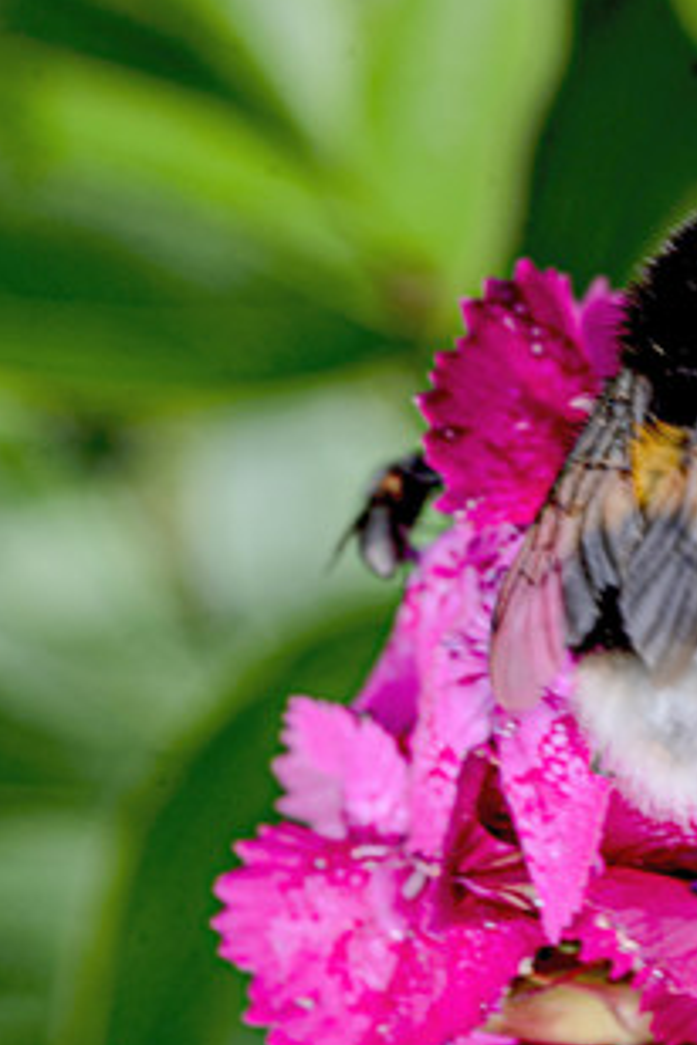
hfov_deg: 5.2
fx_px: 7608
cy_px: 531
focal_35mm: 262
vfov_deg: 7.9
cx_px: 875
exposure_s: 1/50
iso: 100
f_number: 14
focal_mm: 90
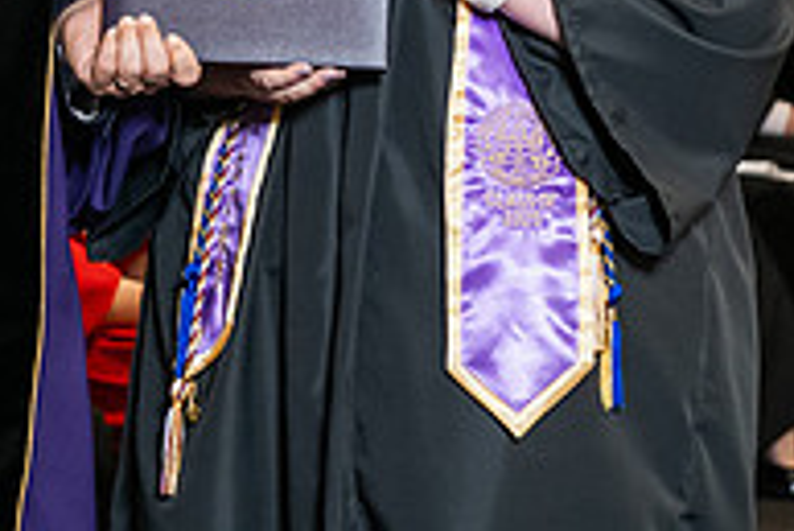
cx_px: 62
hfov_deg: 9.7
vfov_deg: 6.5
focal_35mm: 210
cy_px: -183
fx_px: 4635
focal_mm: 70
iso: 2500
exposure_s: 1/200
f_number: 5
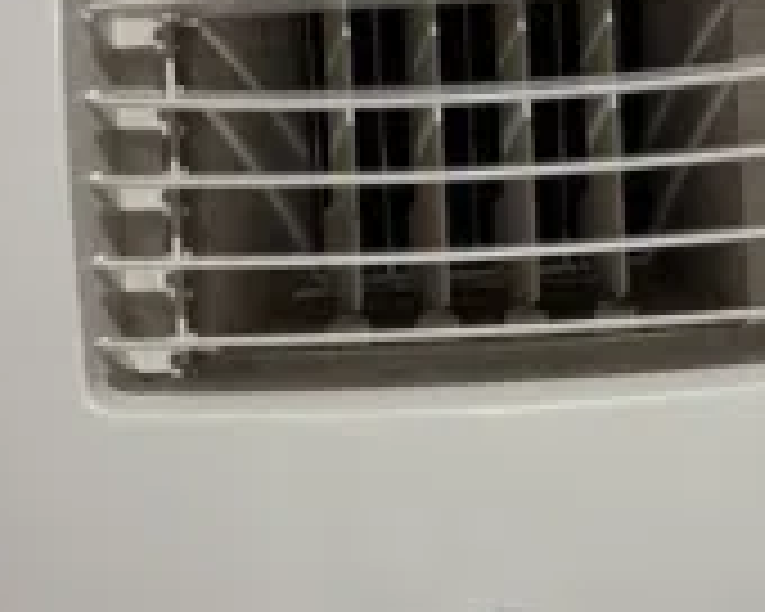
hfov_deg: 17.4
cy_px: 472
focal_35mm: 110
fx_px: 2491
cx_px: 531
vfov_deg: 13.9
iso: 250
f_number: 1.78
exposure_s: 1/33
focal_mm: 6.76
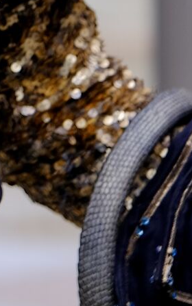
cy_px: -358
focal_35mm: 618
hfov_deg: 2.1
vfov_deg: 3.4
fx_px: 5166
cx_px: -355
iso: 160
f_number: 2
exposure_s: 1/900
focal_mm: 75
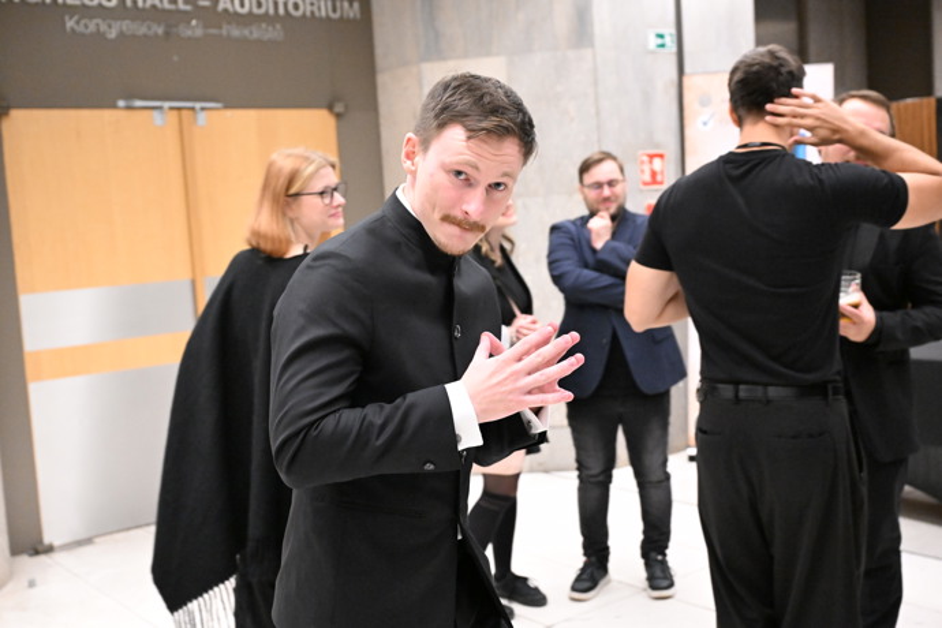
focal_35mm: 43
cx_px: 471
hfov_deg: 45.4
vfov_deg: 31.2
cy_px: 314
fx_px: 1125
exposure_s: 1/250
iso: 10000
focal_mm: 43
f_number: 4.5
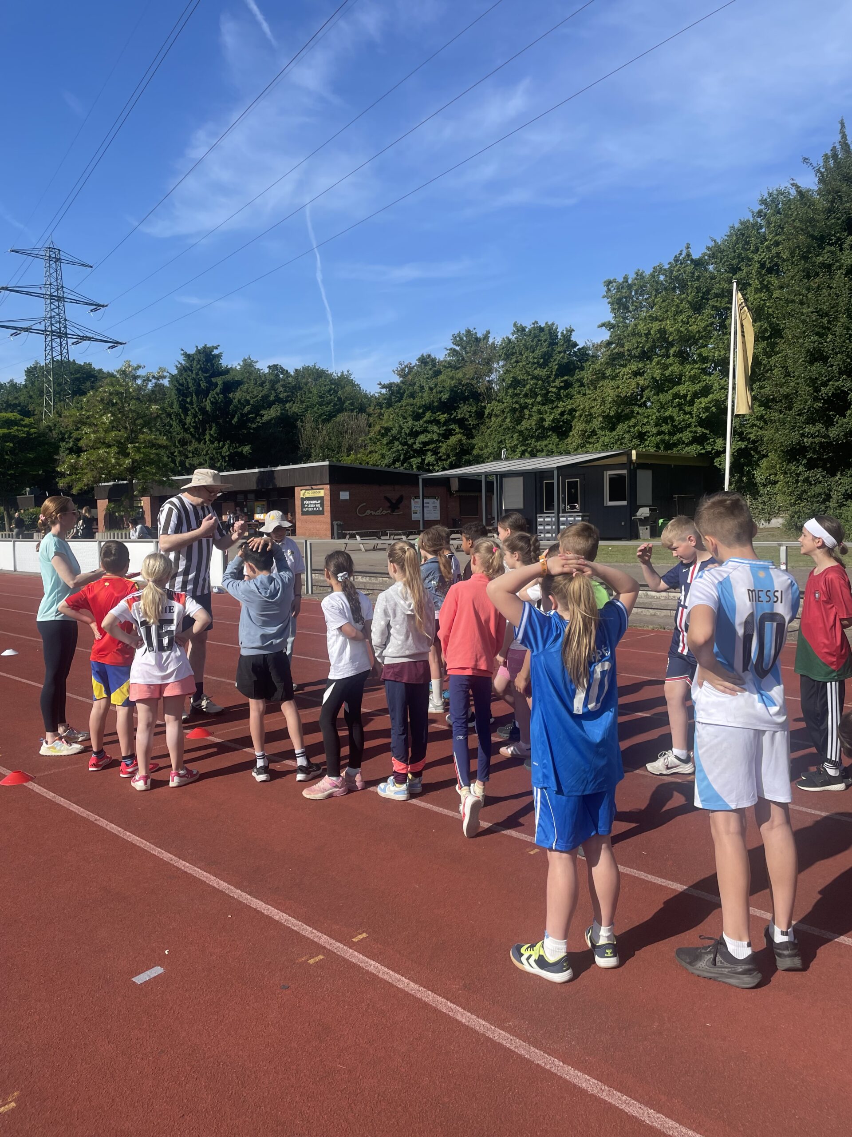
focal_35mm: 26
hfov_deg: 53.1
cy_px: 568
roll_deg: +1.0
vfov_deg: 67.3
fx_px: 853
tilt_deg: -3.5
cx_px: 426
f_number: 1.6
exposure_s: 1/2882
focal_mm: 4.2
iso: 32
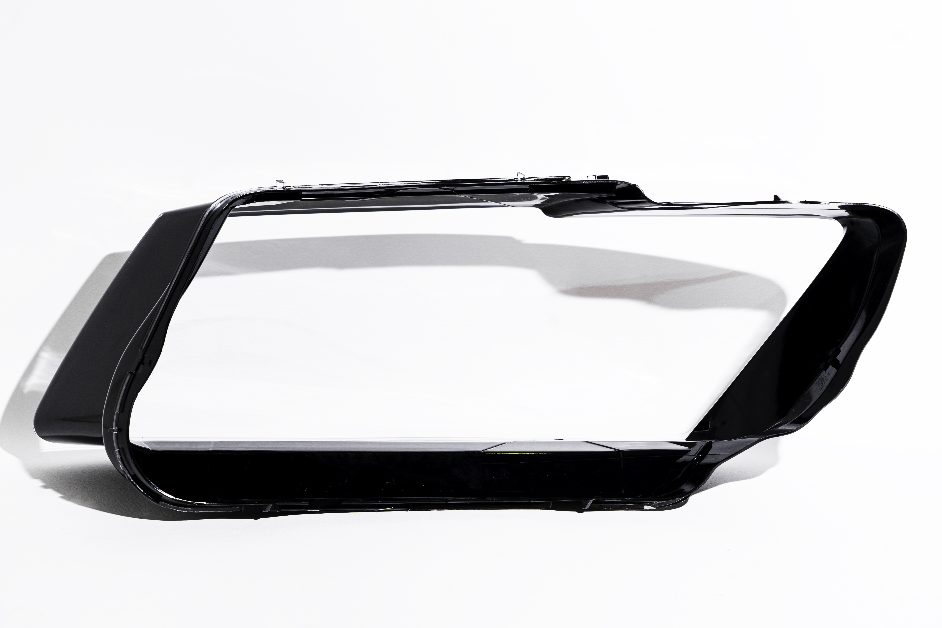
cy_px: 314
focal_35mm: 74
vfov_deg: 18.4
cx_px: 471
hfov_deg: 27.3
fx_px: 1936
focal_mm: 74
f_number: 9
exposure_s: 1/250
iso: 100
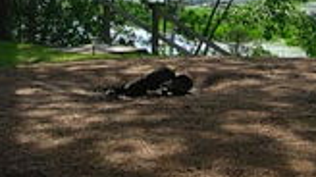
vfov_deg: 13.0
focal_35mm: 93
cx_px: 200
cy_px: 50
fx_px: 779
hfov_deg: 22.9
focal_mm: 7.8
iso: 64
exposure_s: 1/1024
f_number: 2.8
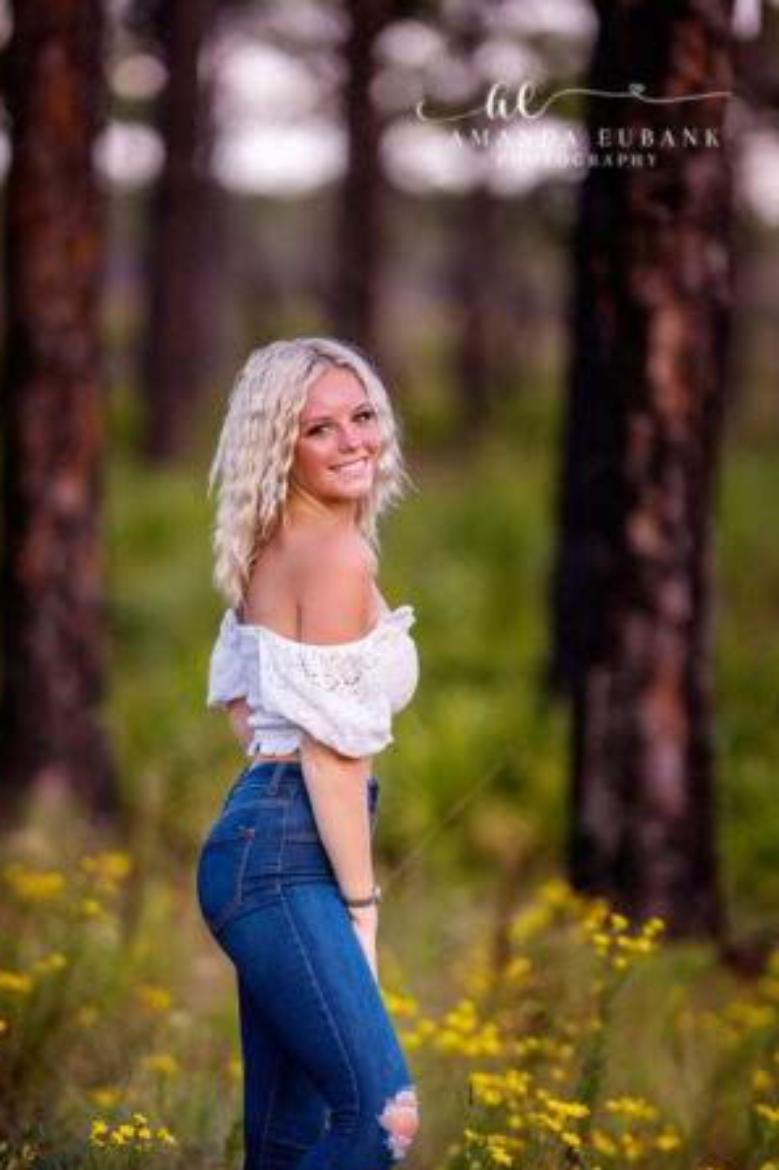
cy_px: 766
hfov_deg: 5.1
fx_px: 8737
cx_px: 317
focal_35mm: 269
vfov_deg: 7.7
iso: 250
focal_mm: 200
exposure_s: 1/3200
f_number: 2
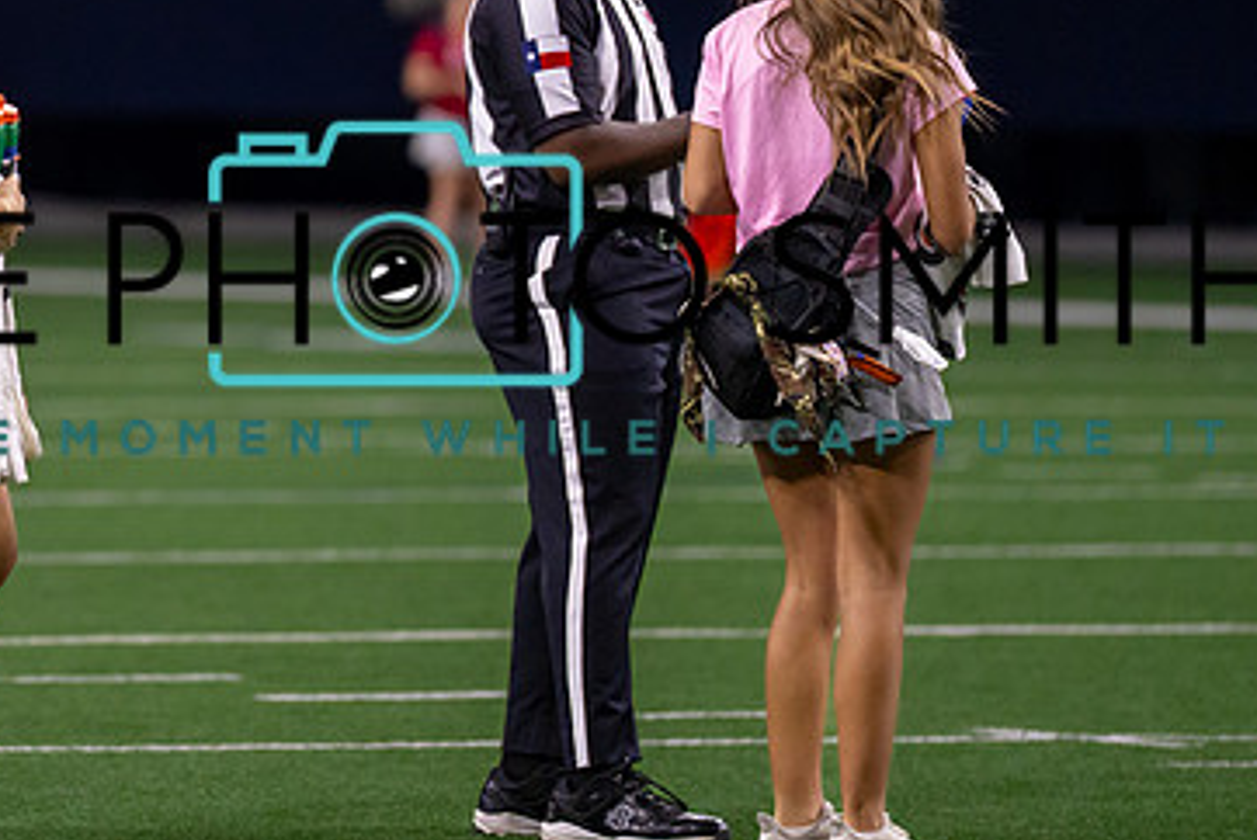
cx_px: -198
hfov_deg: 4.2
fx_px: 16948
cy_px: 132
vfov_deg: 2.8
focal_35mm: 485
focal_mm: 200
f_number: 2.8
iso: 2000
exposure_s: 1/1000
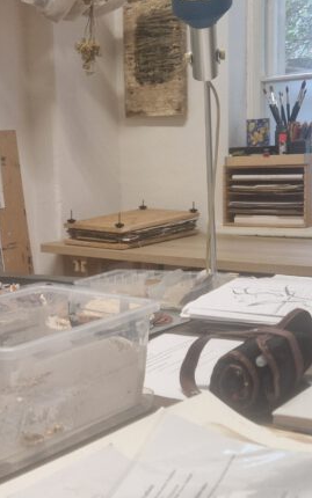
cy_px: 239
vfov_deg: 35.1
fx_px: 789
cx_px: 53
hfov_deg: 22.0
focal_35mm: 58
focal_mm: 5.4
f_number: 1.8
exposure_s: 1/100
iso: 250
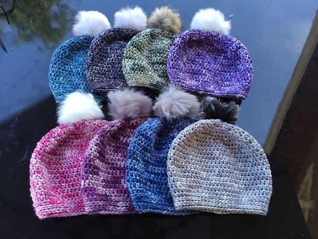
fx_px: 266
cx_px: 159
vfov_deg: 48.2
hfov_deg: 61.7
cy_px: 120
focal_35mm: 29
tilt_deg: -65.3
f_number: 2.2
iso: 50
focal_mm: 4.15
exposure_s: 1/120
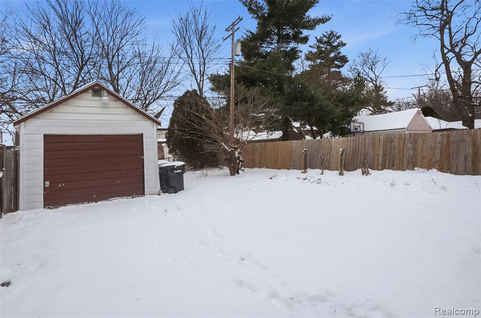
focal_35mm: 17
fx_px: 227
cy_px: 159
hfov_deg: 93.4
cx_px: 240
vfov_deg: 70.2
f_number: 8
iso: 2000
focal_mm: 17
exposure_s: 1/8000
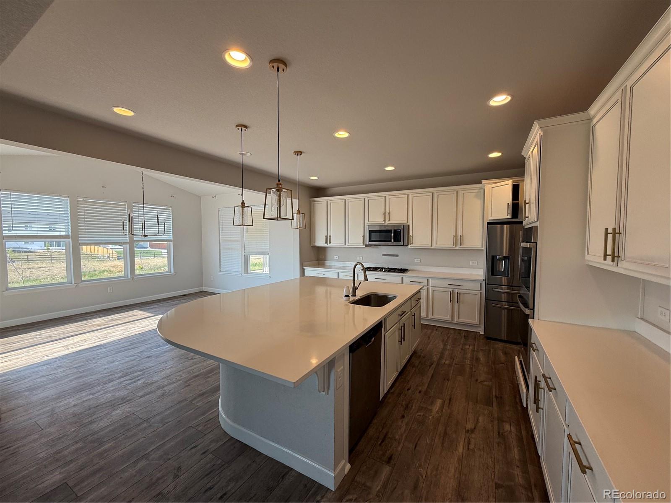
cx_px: 336
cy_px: 252
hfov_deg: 102.1
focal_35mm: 14
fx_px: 271
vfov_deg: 85.7
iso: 50
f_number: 2.2
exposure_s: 1/120
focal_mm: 2.22
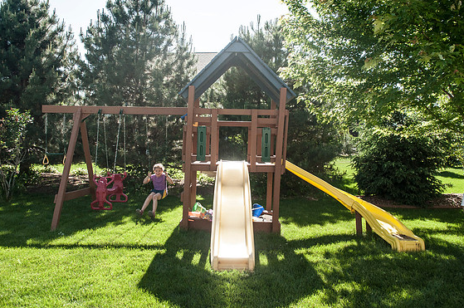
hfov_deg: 65.5
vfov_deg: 46.3
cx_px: 237
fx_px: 360
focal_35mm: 28
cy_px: 156
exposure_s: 1/2000
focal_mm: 18
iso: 400
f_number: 5
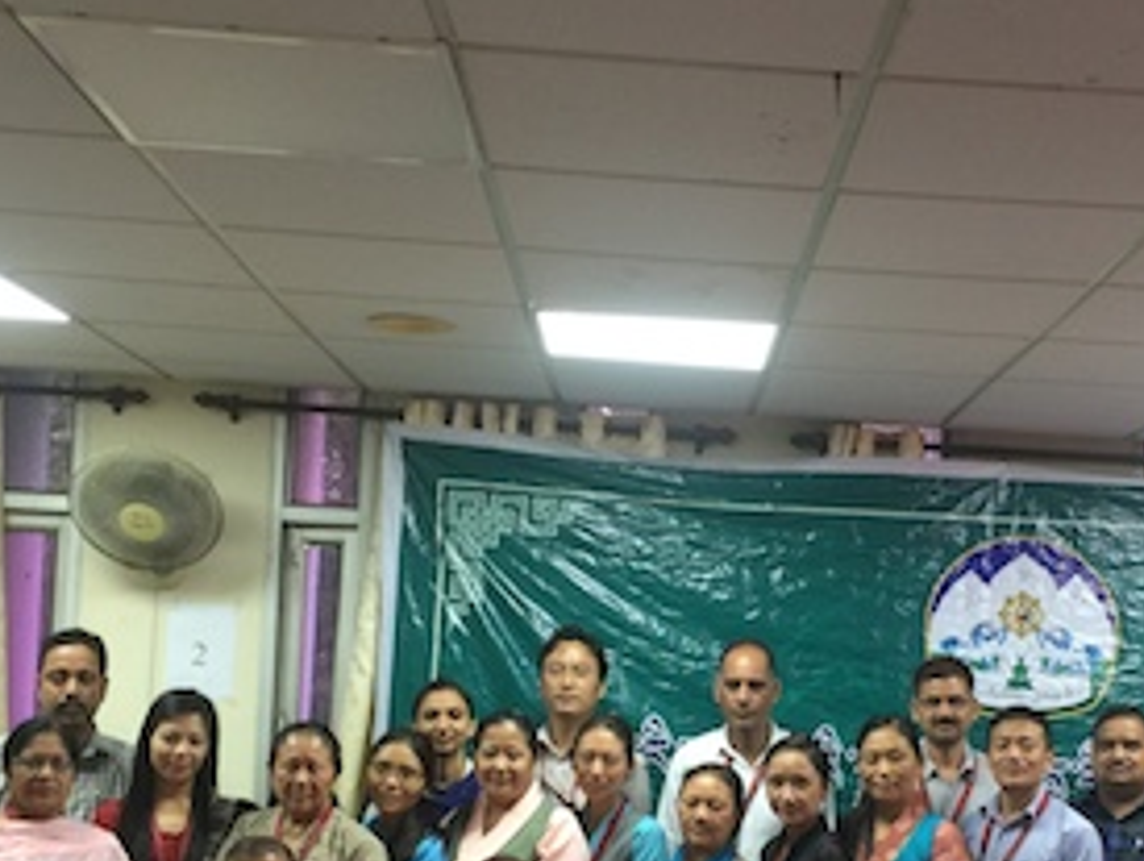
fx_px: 1919
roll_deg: -3.5
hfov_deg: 33.0
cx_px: 736
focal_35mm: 58
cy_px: 676
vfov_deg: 24.9
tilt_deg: +0.4
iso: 50
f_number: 2.2
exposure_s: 1/17
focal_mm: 4.15
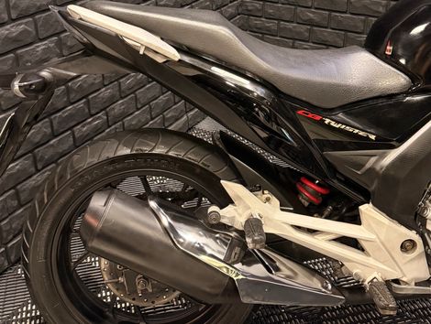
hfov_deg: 71.5
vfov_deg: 56.9
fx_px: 299
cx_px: 216
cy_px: 162
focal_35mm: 24
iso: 640
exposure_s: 1/60
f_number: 1.78
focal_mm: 6.76
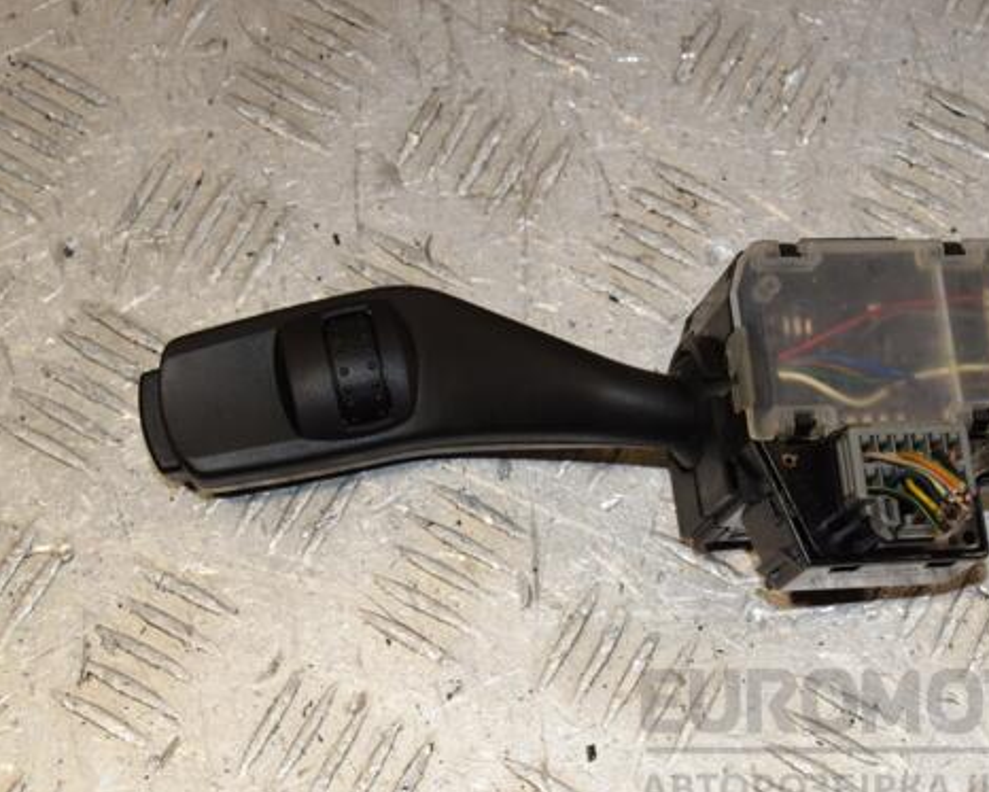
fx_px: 2547
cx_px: 601
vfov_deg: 17.7
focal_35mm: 87
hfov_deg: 21.9
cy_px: 418
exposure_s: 1/200
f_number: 13
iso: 800
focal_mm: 48
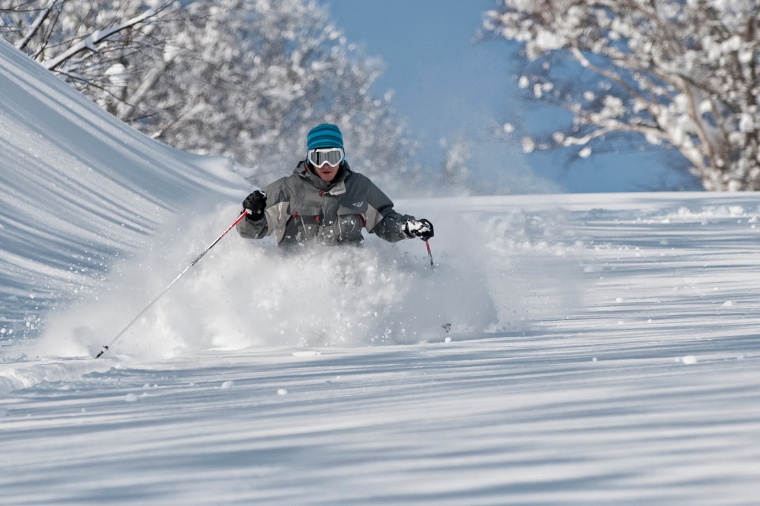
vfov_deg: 6.9
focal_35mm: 200
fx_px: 4220
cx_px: 380
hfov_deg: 10.3
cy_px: 253
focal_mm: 200
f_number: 5
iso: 200
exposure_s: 1/4000
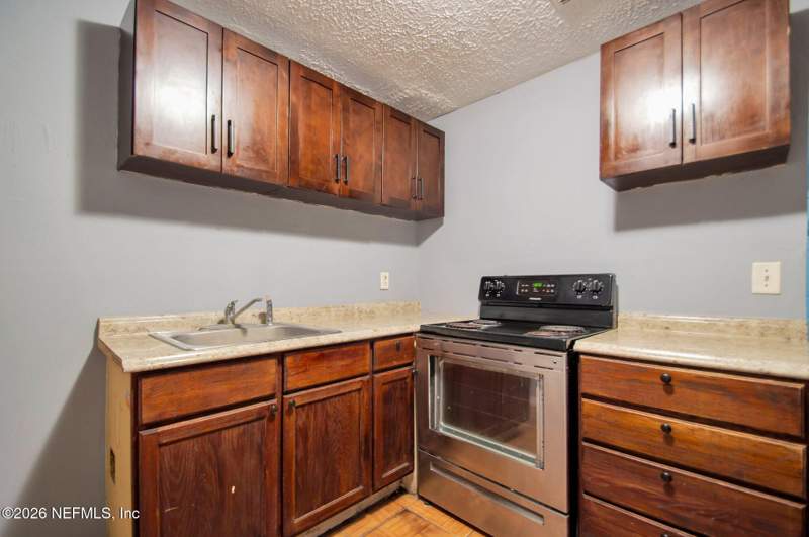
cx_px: 404
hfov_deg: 100.5
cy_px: 268
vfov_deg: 77.2
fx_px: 337
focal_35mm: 15
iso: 400
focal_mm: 10
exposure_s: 1/5
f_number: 3.5
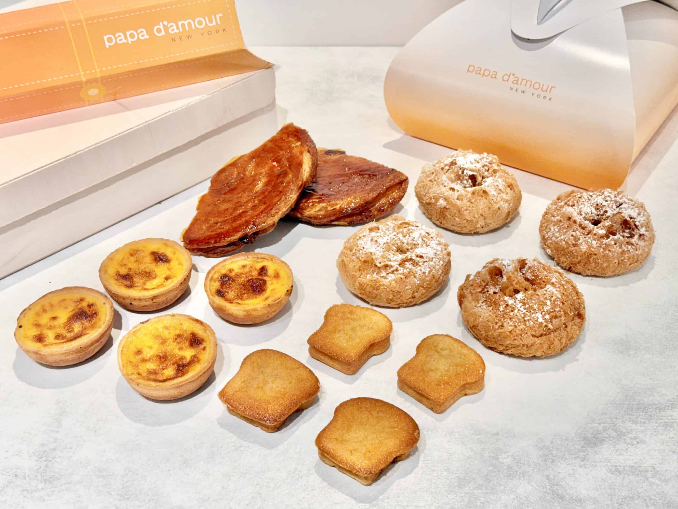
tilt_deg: -39.7
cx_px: 344
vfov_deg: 29.7
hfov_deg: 38.9
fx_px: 960
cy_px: 256
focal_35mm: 49
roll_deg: +0.4
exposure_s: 1/175
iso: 50
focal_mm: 6.76
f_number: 1.78
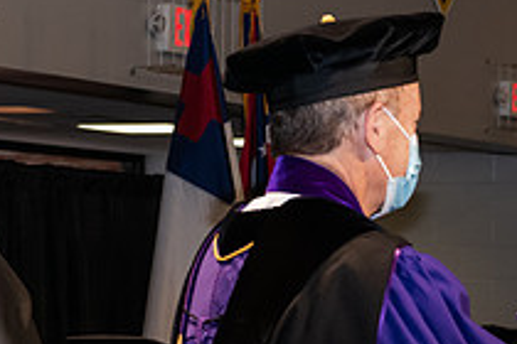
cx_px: 662
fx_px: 2298
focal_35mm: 160
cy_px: 264
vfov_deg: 8.6
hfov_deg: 12.5
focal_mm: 58
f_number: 6.3
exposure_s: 1/200
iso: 1600
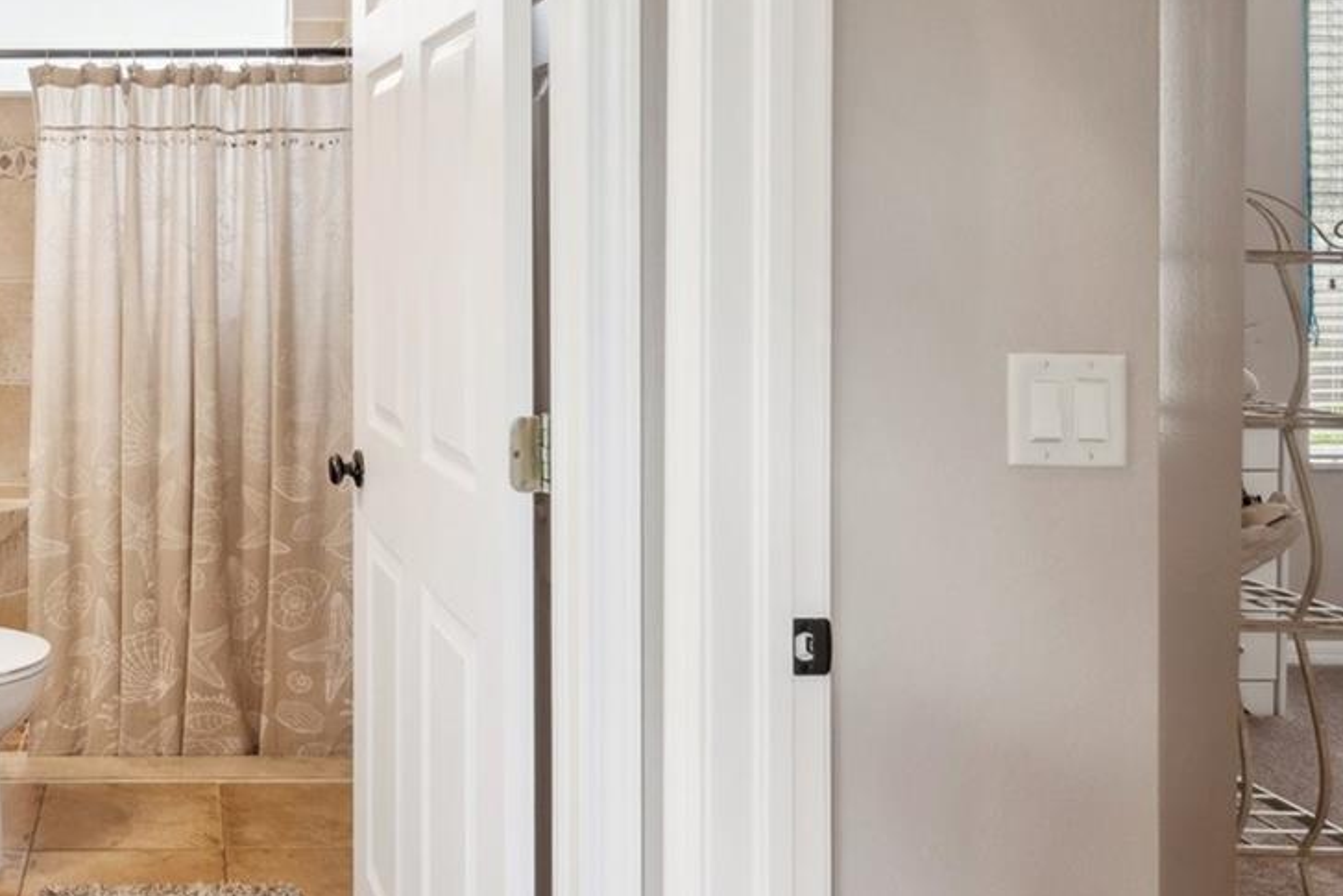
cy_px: 235
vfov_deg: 39.0
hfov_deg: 51.9
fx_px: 1231
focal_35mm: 33
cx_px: 192
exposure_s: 1/8
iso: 320
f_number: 7.1
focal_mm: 15
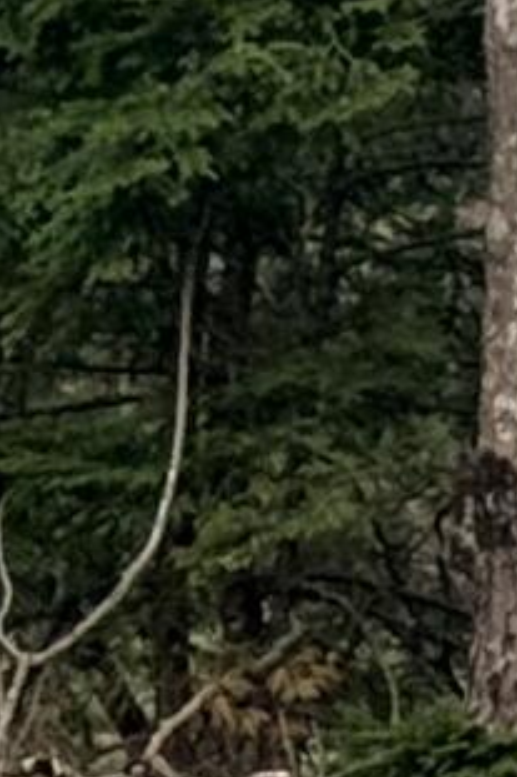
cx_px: -2295
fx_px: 10394
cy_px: 205
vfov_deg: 4.3
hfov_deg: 2.7
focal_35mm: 482
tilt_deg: -1.0
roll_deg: -0.4
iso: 80
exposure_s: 1/1543
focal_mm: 6.76
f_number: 1.78
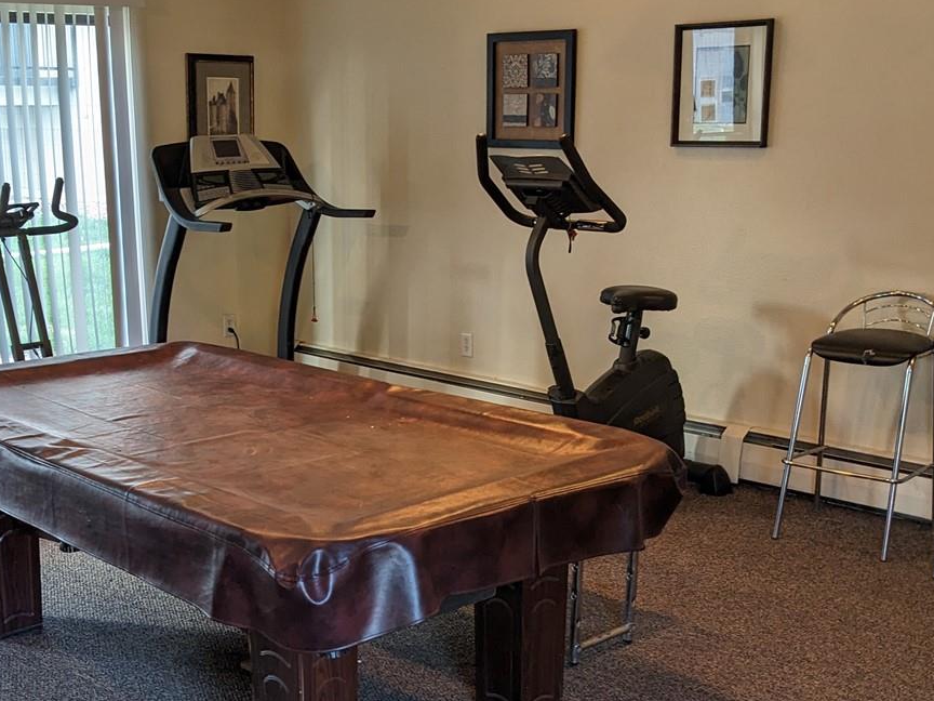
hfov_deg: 37.9
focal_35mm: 50
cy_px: 452
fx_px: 1349
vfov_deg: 29.0
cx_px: 337
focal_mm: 4.38
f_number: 1.73
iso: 55
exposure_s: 1/40
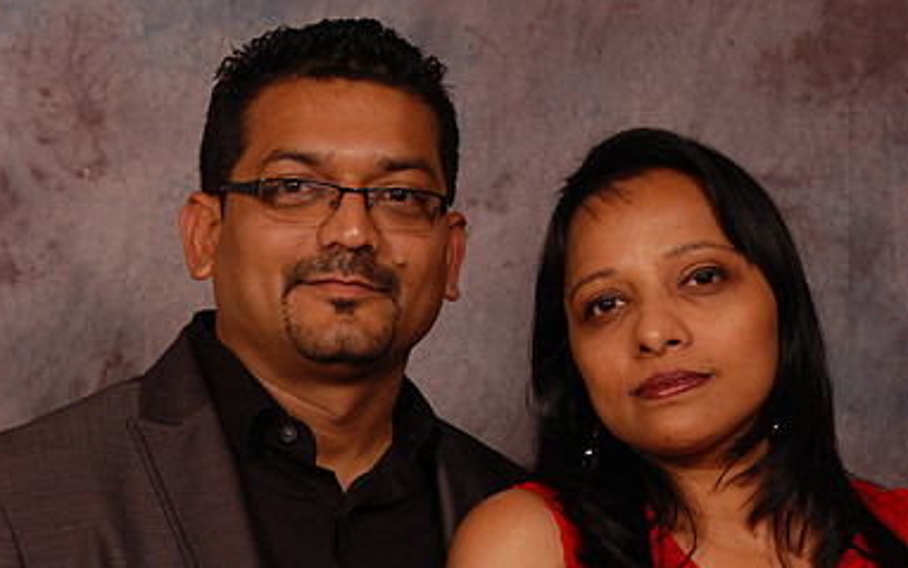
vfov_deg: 11.1
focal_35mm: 116
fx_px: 2871
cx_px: 452
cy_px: 668
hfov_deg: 18.0
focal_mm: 50
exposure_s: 1/200
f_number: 5.6
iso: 400
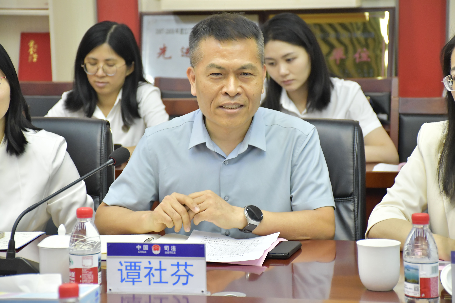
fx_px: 1706
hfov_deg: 15.2
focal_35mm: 135
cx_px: 228
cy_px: 152
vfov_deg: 10.2
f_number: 5.3
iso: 3200
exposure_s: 1/160
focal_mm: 90
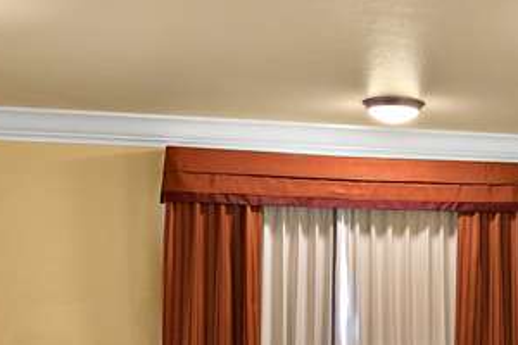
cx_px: 527
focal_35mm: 58
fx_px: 834
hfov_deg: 31.6
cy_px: 390
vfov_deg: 22.0
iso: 200
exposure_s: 1.6
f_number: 8
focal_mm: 17
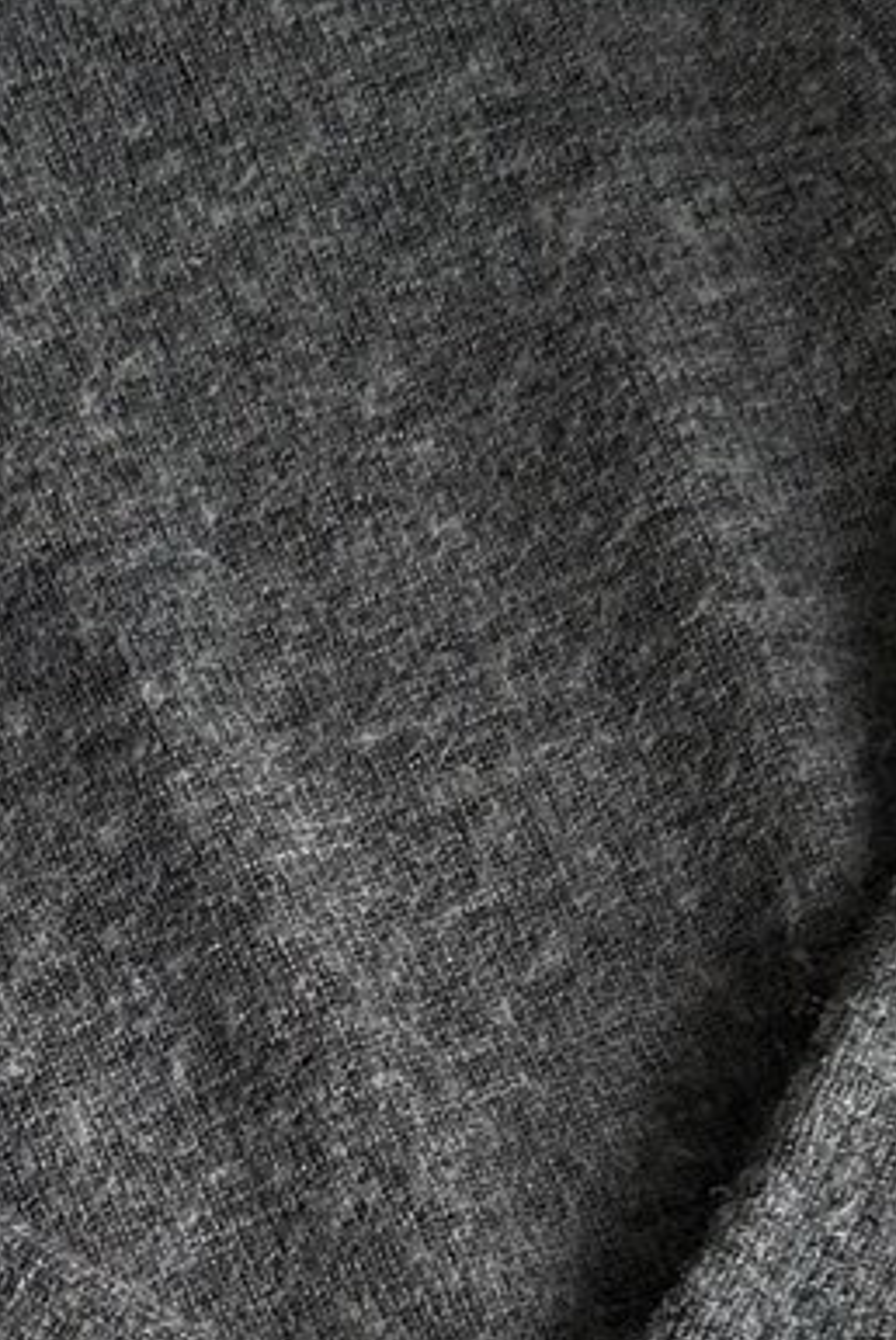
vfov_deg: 22.1
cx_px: 259
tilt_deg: -71.1
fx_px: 3391
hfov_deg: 15.0
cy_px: 1045
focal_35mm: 91
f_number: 1.5
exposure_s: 1/33
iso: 400
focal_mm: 5.7
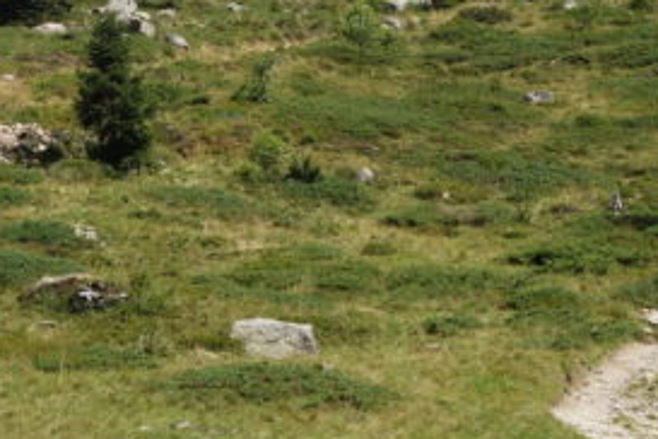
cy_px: -128
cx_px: 12
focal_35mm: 121
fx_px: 2211
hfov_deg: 16.6
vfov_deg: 11.1
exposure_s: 1/500
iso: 125
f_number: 5.6
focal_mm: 15.82
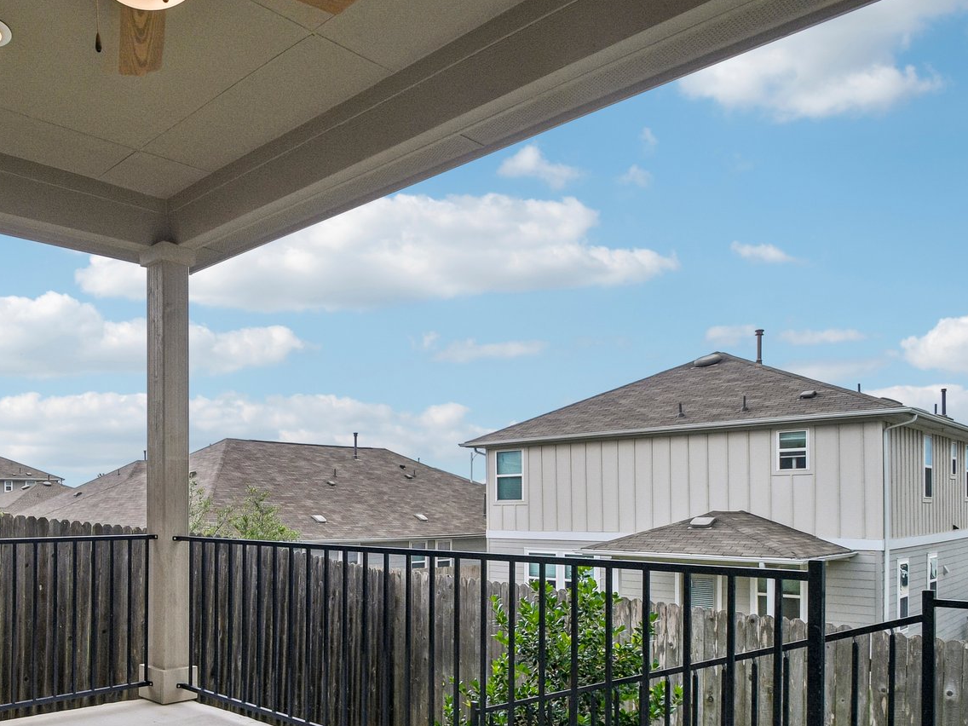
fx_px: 727
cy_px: 481
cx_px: 210
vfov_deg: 52.1
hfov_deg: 62.3
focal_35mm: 26
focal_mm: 10
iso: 400
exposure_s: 1/320
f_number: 8
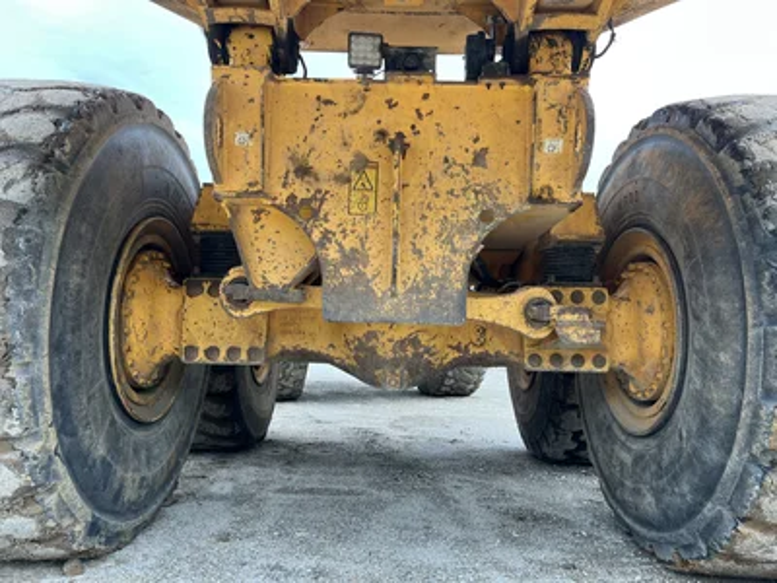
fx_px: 584
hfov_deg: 67.3
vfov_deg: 53.1
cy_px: 292
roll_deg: +0.2
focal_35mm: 26
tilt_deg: +6.1
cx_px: 388
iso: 50
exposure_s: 1/285
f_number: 1.6
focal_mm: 5.1
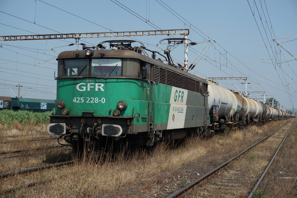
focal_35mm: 63
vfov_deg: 21.6
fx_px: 520
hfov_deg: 31.9
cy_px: 99
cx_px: 148
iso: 200
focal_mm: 42
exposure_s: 1/800
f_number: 8
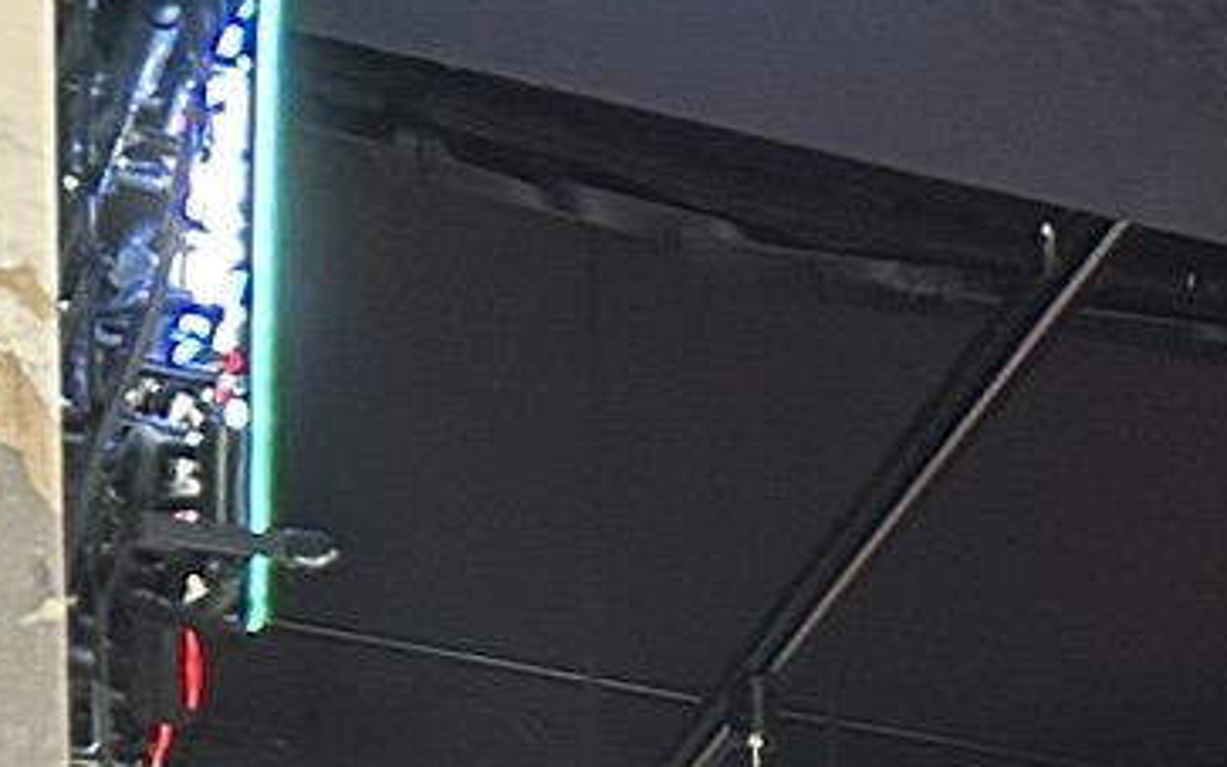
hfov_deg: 11.1
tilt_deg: +2.6
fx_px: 5084
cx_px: 3117
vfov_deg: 7.5
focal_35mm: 152
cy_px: 2331
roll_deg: +2.7
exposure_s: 1/50
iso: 250
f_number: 1.5
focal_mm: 5.7
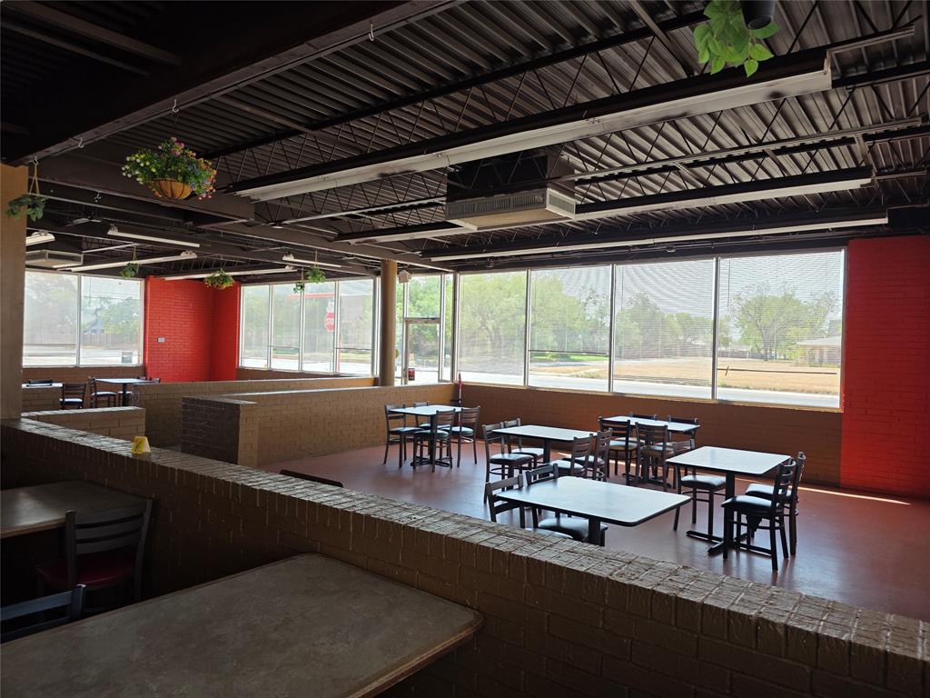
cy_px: 349
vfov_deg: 58.9
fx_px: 618
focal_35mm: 23
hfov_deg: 73.9
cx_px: 465
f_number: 1.7
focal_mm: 6.3
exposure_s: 1/1328
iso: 80
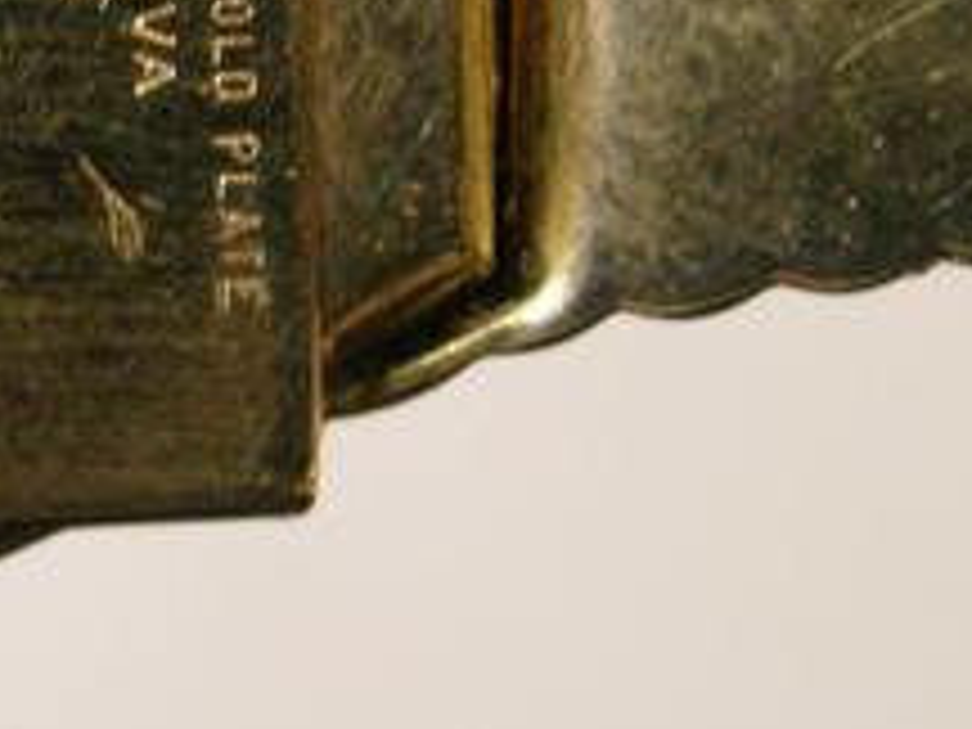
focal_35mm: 136
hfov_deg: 14.1
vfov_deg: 10.9
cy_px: 328
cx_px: -158
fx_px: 3819
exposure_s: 1/3.8
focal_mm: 9.5
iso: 191
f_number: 5.9
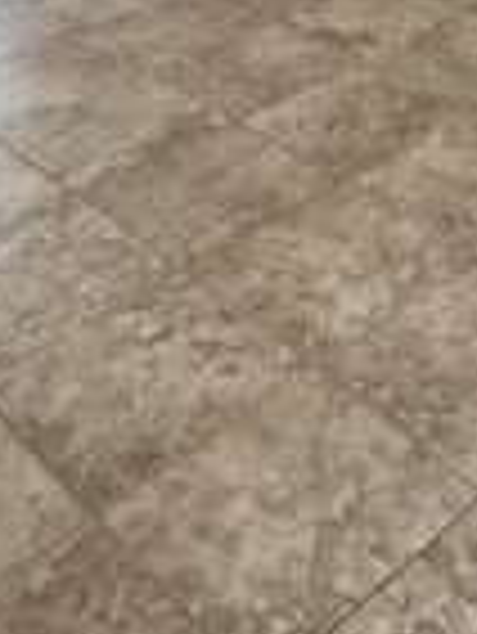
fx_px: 1211
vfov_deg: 23.0
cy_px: -348
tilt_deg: -5.7
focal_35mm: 66
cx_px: 522
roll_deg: +0.8
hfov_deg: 21.2
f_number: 2.2
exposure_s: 1/60
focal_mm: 2.22
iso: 1000
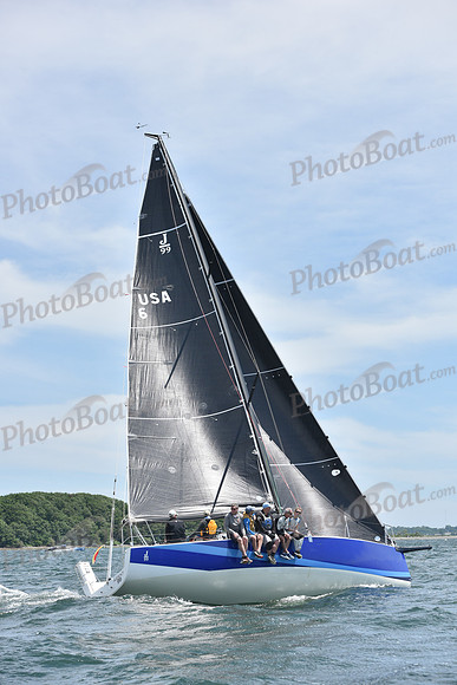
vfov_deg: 28.8
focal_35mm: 70
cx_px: 228
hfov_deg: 19.5
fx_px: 1332
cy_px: 342
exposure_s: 1/1250
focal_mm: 70
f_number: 6.3
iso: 250
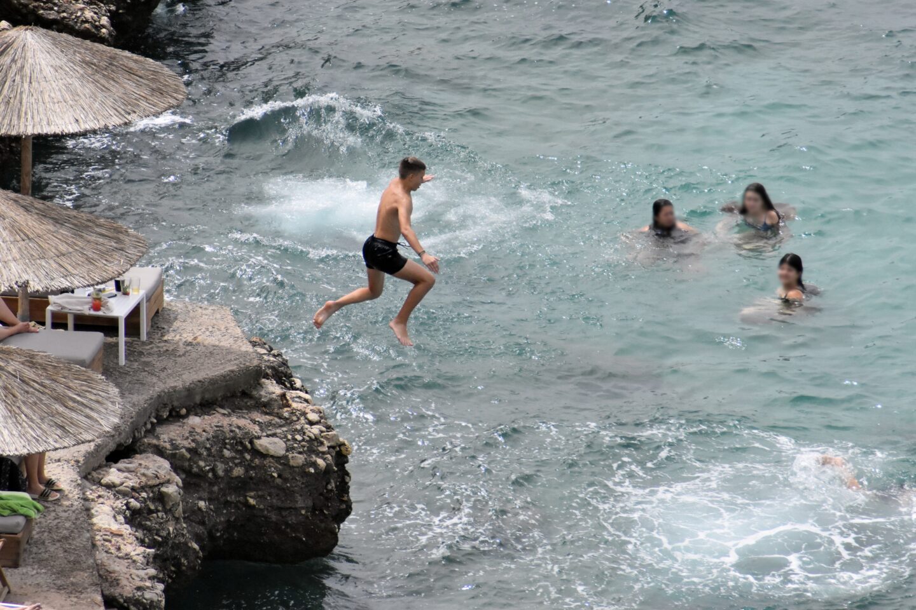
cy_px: 305
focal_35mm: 450
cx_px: 458
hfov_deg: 4.6
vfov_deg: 3.1
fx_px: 11449
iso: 1600
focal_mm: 300
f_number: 11
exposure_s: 1/2000
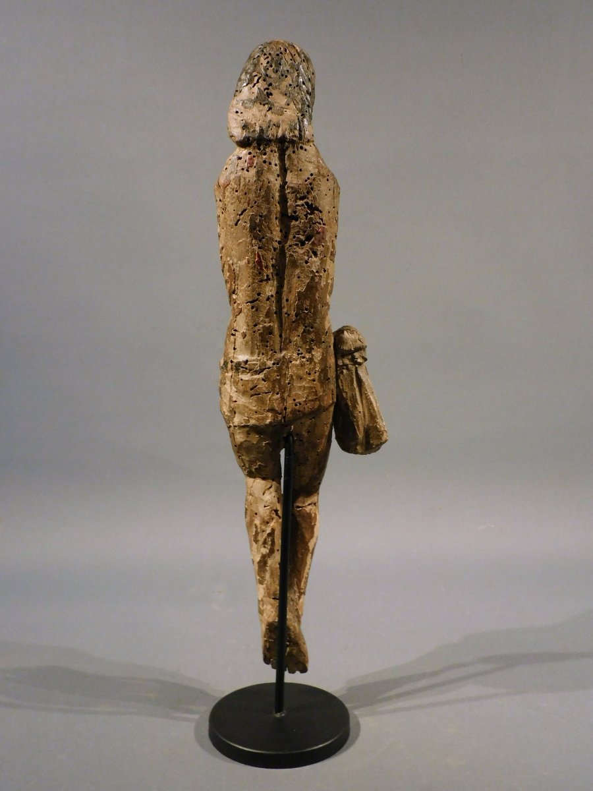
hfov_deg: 46.8
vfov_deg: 60.0
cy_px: 396
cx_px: 296
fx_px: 685
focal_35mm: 30
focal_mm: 5.4
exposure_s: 1/30
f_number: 3.5
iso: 360
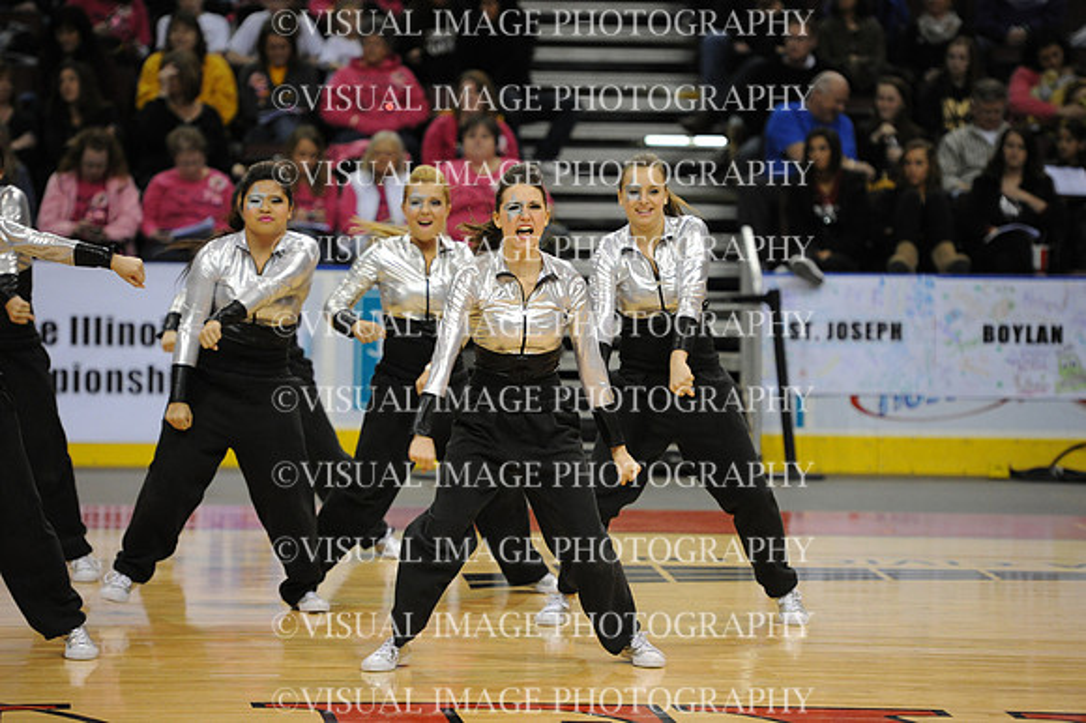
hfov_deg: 12.1
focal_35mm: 170
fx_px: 5125
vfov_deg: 8.1
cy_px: 362
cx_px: 543
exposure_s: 1/640
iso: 5000
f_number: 3.2
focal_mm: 170
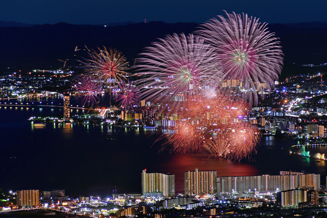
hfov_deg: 32.4
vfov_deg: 21.9
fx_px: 563
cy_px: 109
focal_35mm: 62
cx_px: 164
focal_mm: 62
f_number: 4.5
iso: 100
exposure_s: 9.3
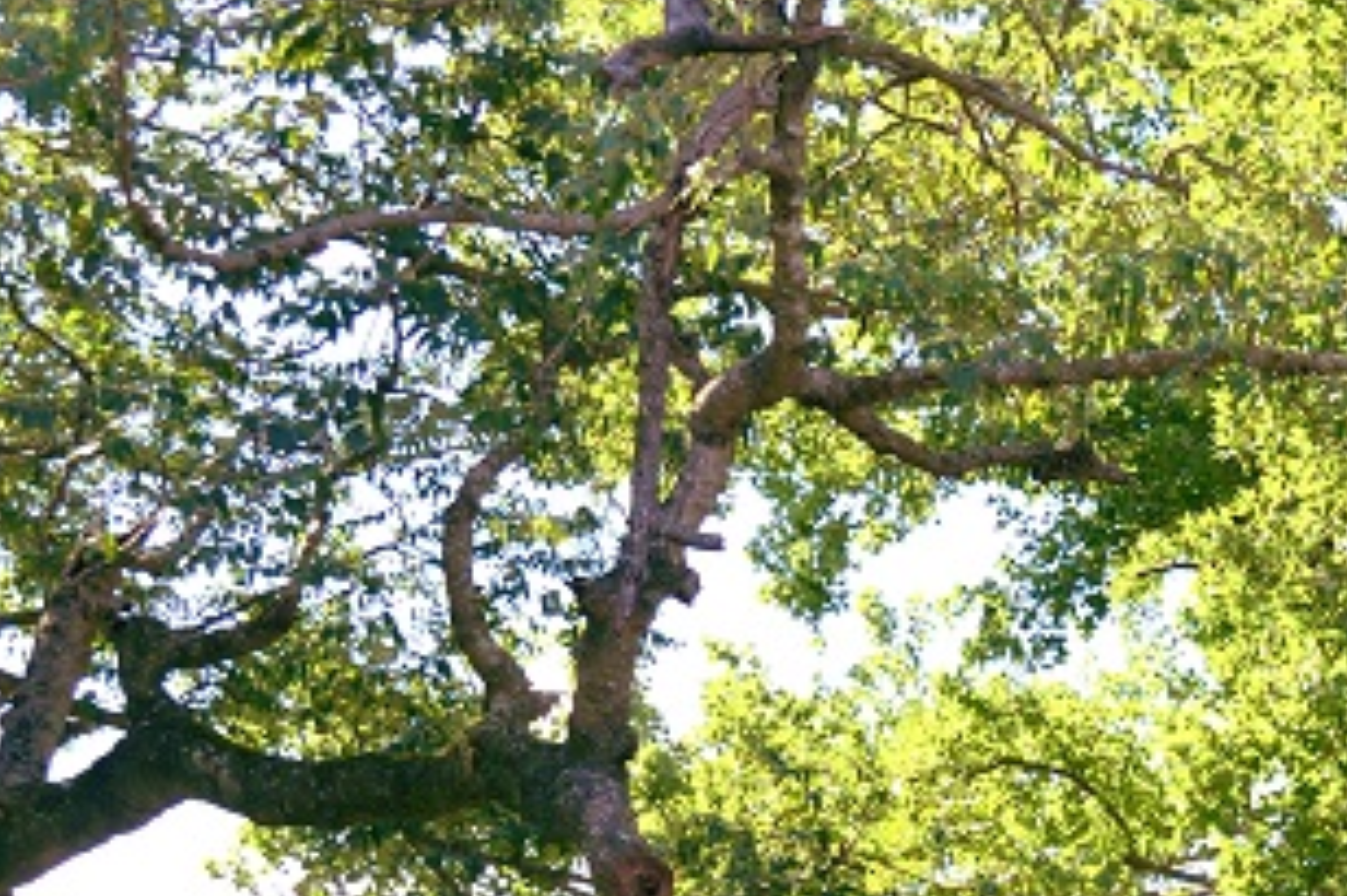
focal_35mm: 78
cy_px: 1204
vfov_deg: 16.4
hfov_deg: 24.1
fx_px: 2917
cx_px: 1531
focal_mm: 24
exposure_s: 1/200
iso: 110
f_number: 3.5
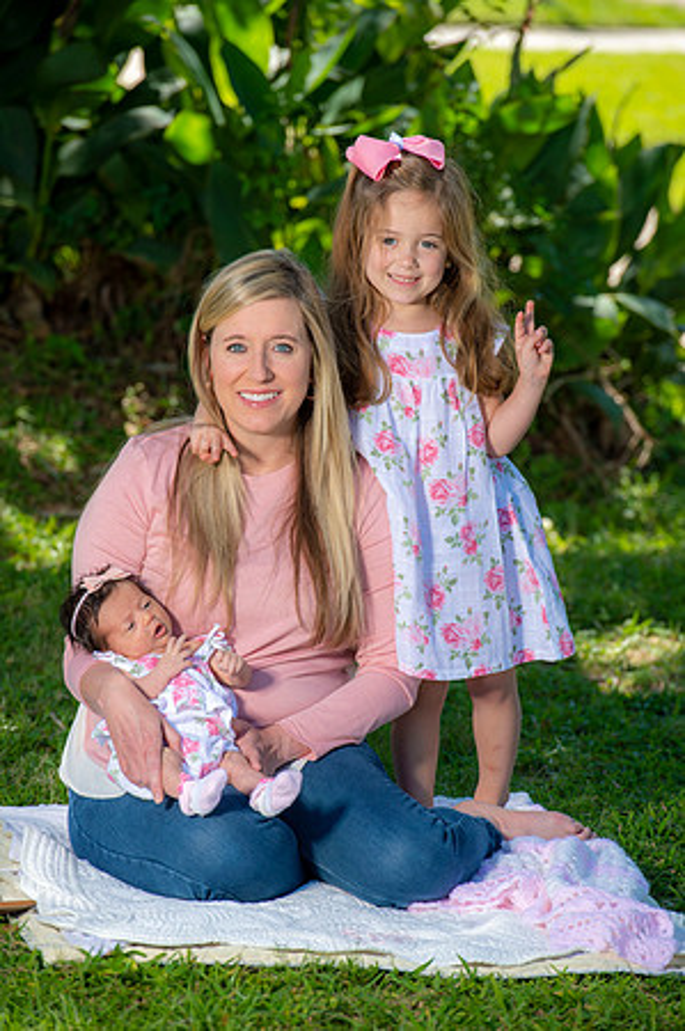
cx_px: 342
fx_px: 5578
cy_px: 516
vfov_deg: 10.6
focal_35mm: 195
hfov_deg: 7.0
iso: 100
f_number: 5.6
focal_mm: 195
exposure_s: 1/160
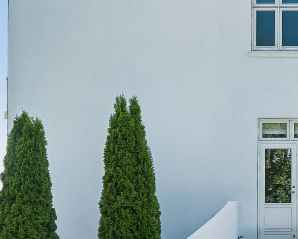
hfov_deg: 26.0
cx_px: 282
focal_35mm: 70
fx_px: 617
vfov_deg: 21.4
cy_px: 216
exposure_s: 1/160
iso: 320
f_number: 10
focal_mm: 16
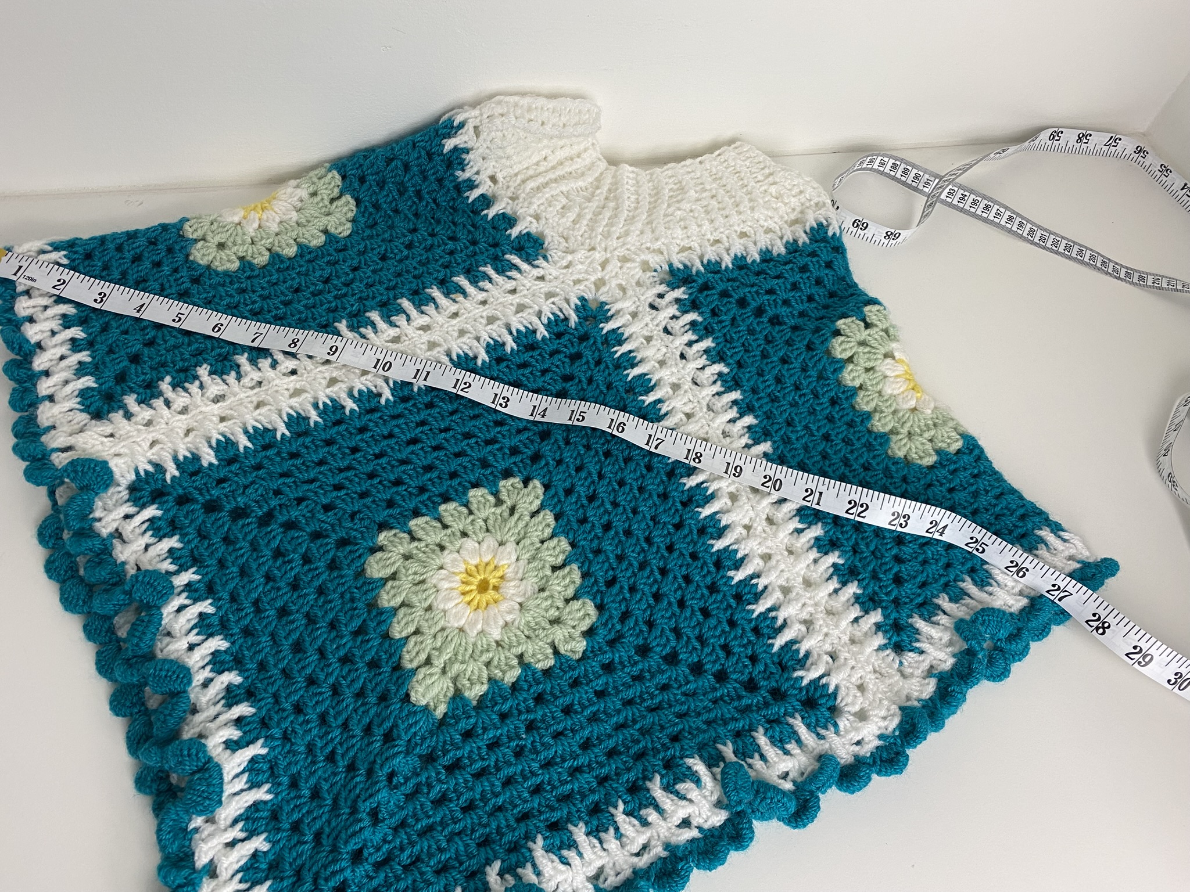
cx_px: 595
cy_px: 446
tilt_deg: -56.7
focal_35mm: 26
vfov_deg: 53.1
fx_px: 894
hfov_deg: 67.3
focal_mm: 4.25
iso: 80
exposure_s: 1/50
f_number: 1.8
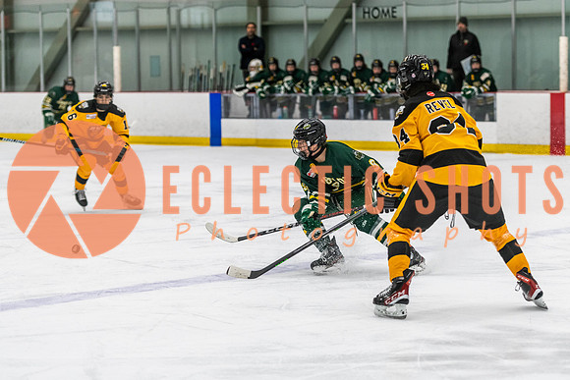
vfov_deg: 11.5
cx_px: 331
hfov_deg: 17.2
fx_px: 1881
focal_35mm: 119
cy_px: 190
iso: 1600
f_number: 2.8
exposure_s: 1/640
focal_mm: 100
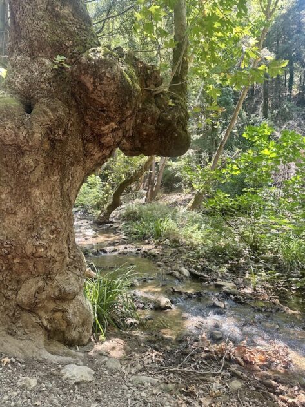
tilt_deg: -1.3
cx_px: 152
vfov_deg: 71.6
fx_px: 282
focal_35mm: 24
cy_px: 204
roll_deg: -0.8
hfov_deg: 56.8
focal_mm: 6.86
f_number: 1.78
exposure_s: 1/121
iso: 100
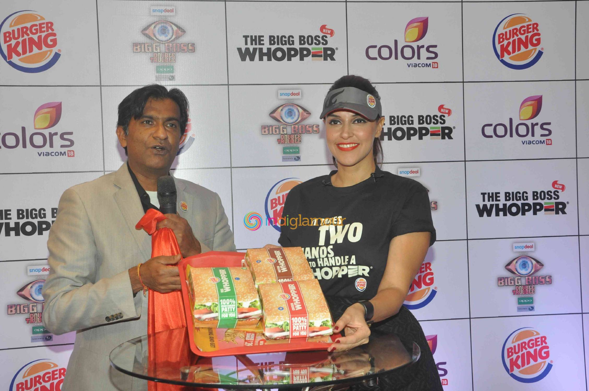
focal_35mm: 48
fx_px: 784
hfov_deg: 41.2
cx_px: 294
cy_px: 196
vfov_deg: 28.0
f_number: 9
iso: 1000
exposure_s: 1/200
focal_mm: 32
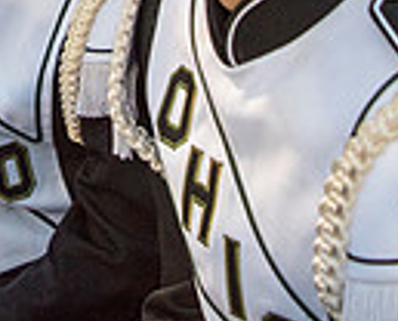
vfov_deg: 14.1
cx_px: 22
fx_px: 1193
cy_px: -199
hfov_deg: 18.5
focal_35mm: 101
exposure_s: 1/320
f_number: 3.2
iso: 2000
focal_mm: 24
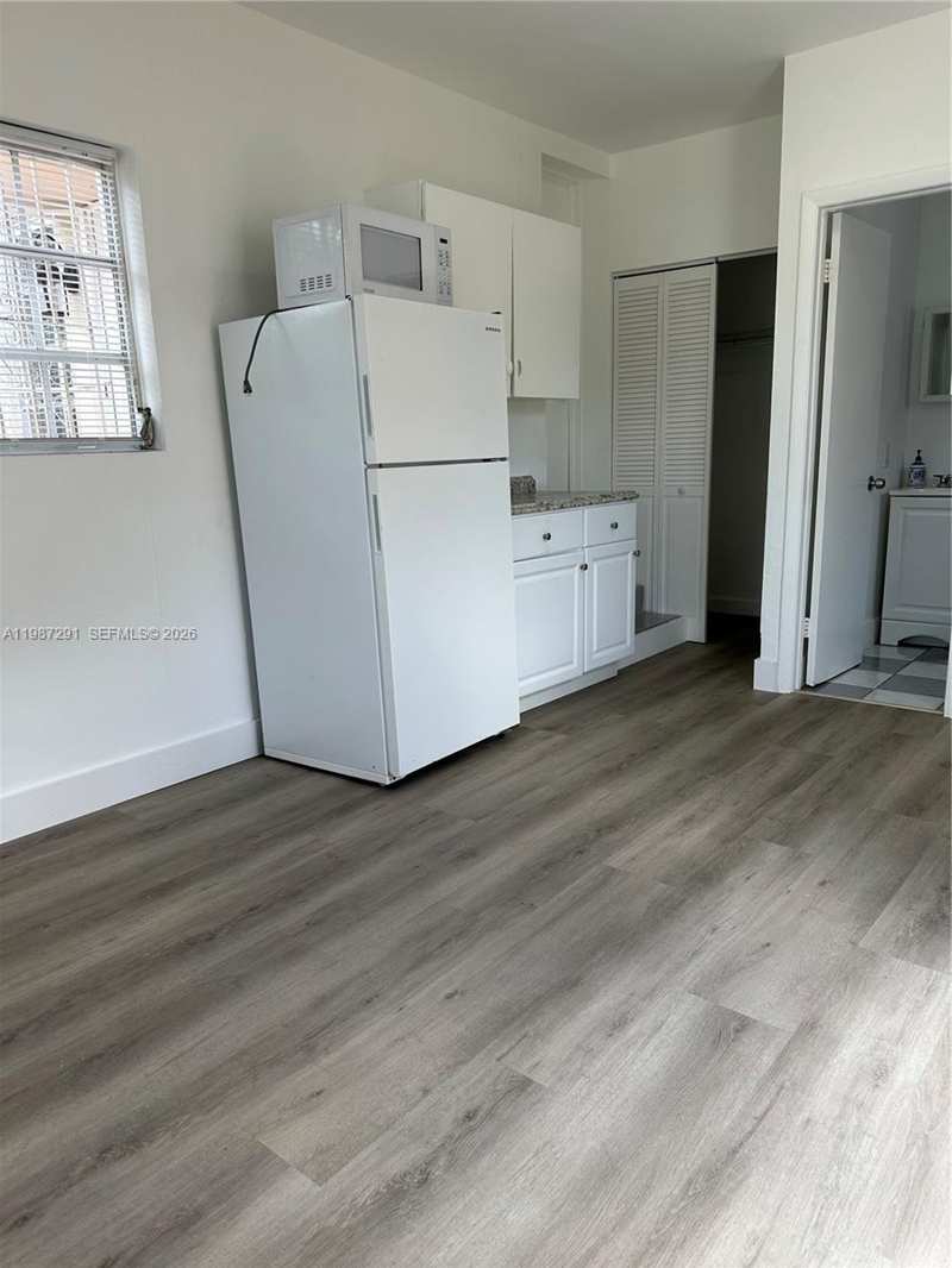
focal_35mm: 24
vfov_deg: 71.6
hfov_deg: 56.8
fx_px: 880
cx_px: 476
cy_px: 634
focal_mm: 6.86
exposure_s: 1/308
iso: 80
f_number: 1.78
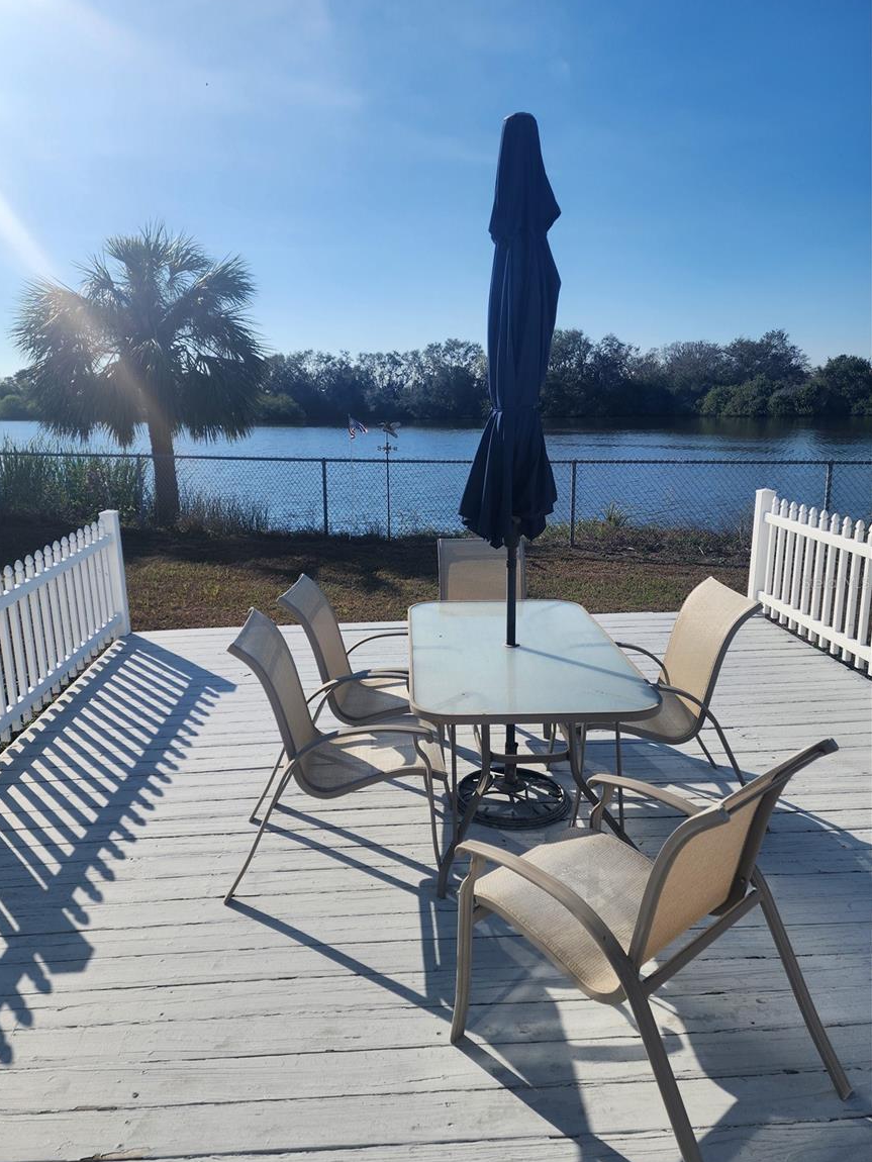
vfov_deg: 71.6
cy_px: 582
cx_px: 418
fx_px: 806
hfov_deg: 56.8
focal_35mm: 24
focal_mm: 6.4
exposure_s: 1/1936
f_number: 1.8
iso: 12
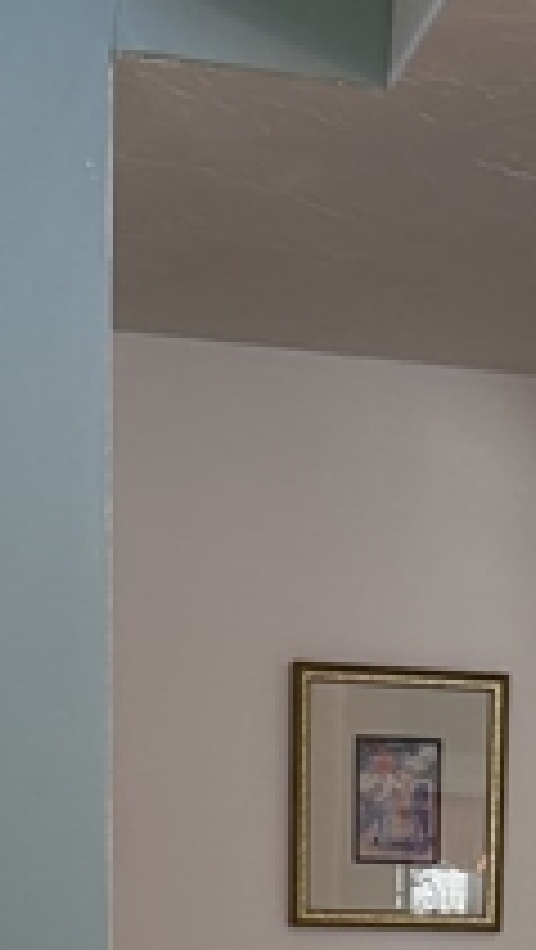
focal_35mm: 95
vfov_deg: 19.9
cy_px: 1360
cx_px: 495
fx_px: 2396
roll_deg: -2.5
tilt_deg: -9.6
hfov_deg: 12.7
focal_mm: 6.76
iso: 160
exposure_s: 1/120
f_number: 1.78
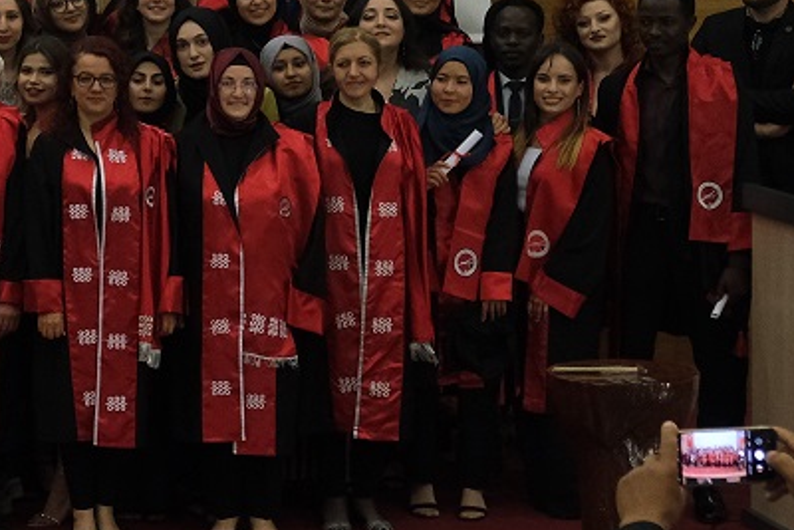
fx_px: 2515
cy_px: 14
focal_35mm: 114
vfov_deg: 11.9
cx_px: -371
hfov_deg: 16.5
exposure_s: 1/160
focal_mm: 25.4
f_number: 3.6
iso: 2500
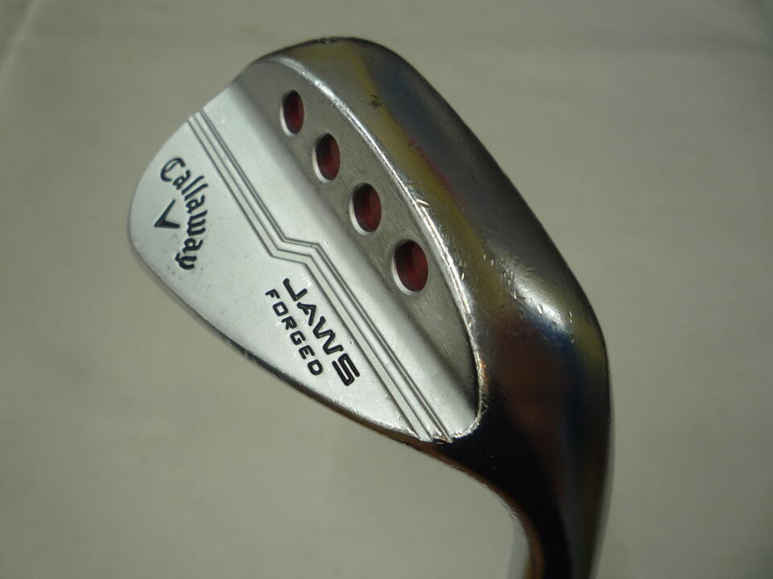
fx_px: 670
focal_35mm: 30
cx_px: 386
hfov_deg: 60.0
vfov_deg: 46.8
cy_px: 290
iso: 100
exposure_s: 1/80
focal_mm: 5.2
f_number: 3.3
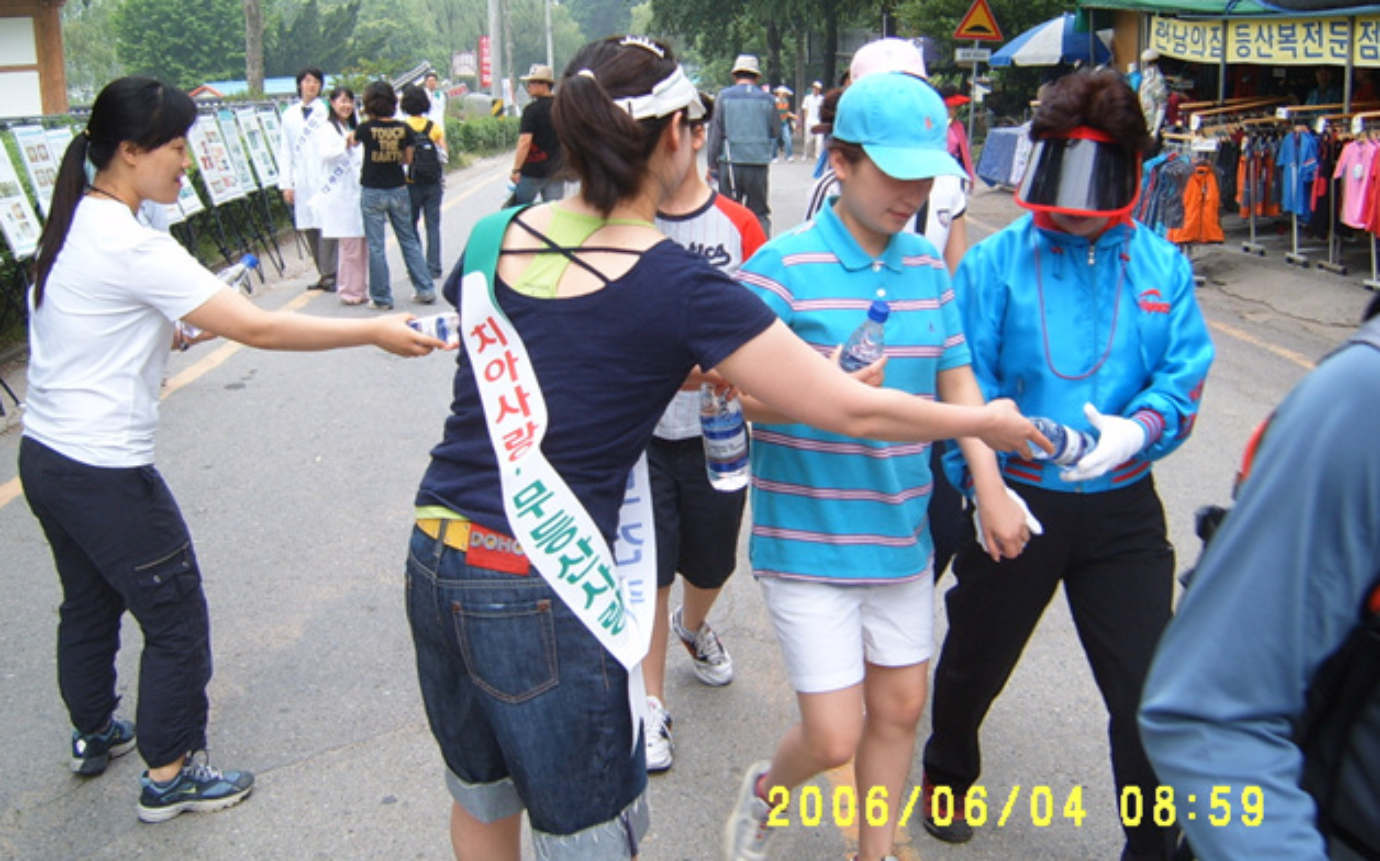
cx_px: 683
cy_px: 398
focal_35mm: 40
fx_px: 1504
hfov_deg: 49.3
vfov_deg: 32.0
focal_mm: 6.2
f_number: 2.9
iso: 63
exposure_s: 1/125
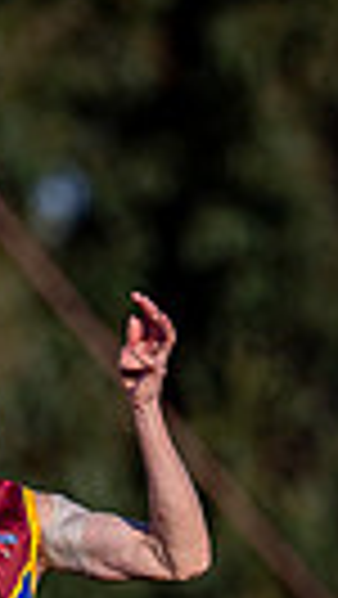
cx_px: -241
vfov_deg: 0.7
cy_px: 915
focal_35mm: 3230
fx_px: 51366
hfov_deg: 0.4
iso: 125
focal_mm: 500
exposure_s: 1/1600
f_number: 4
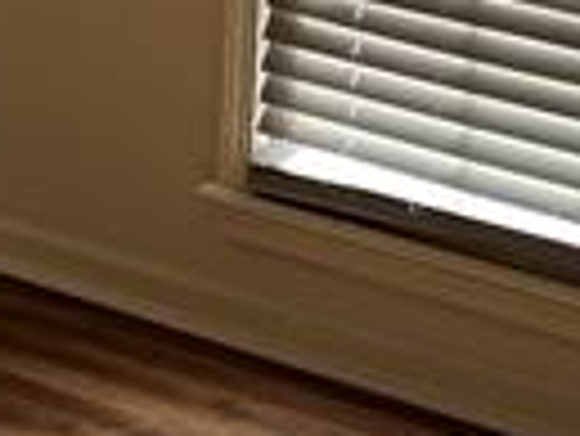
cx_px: -279
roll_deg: -1.8
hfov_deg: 10.1
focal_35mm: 190
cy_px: -243
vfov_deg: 7.7
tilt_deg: -9.0
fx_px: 3186
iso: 64
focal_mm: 6.86
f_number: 1.78
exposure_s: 1/145
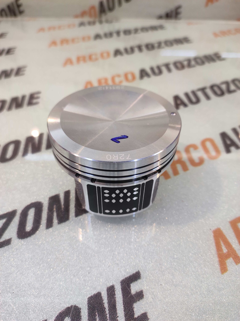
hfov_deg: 74.7
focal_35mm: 17
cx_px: 120
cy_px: 160
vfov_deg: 91.1
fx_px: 157
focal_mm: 4.74
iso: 293
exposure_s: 1/50
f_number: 1.79
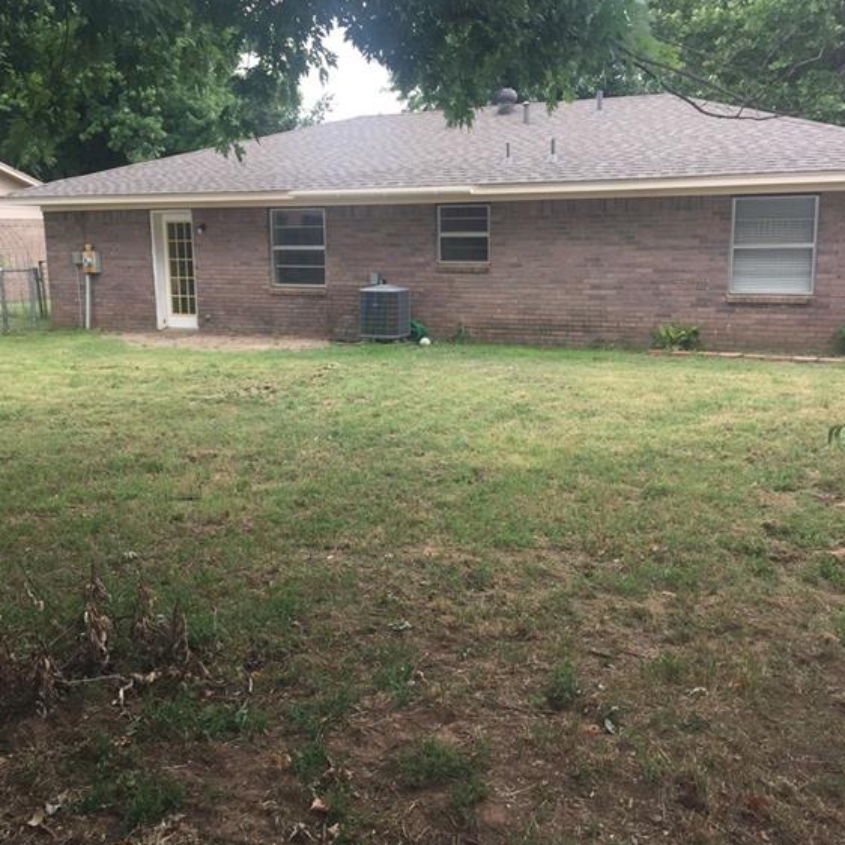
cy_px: 398
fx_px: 967
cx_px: 421
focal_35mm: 35
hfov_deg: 47.2
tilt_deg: -9.8
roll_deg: +1.2
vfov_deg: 47.2
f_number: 2.2
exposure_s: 1/335
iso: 32
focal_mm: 4.15
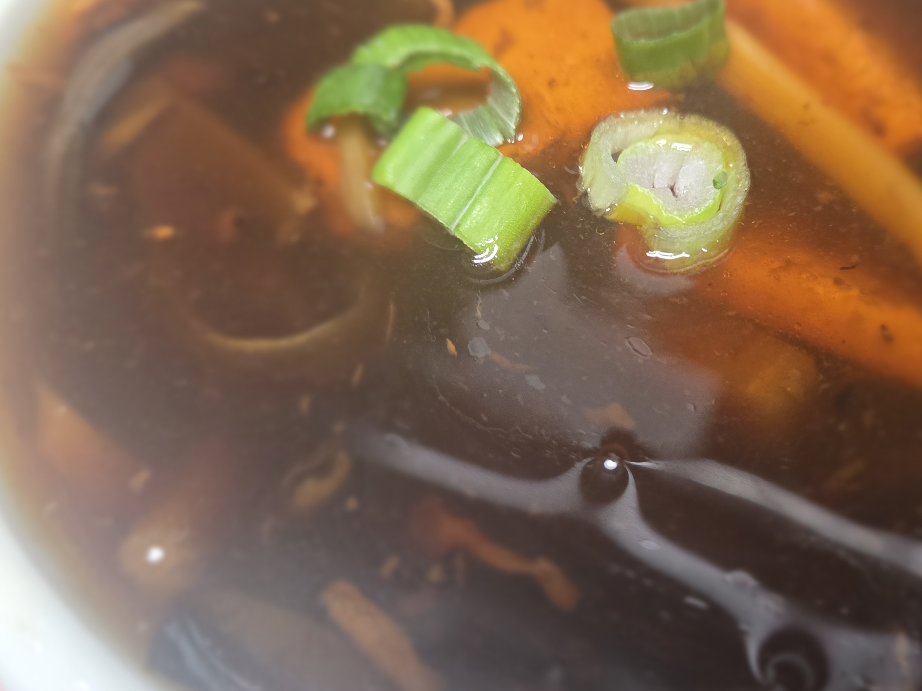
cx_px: 626
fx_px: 1012
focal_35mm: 38
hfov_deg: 48.0
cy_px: 282
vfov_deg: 37.6
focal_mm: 5.4
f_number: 1.8
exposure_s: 1/30
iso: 400
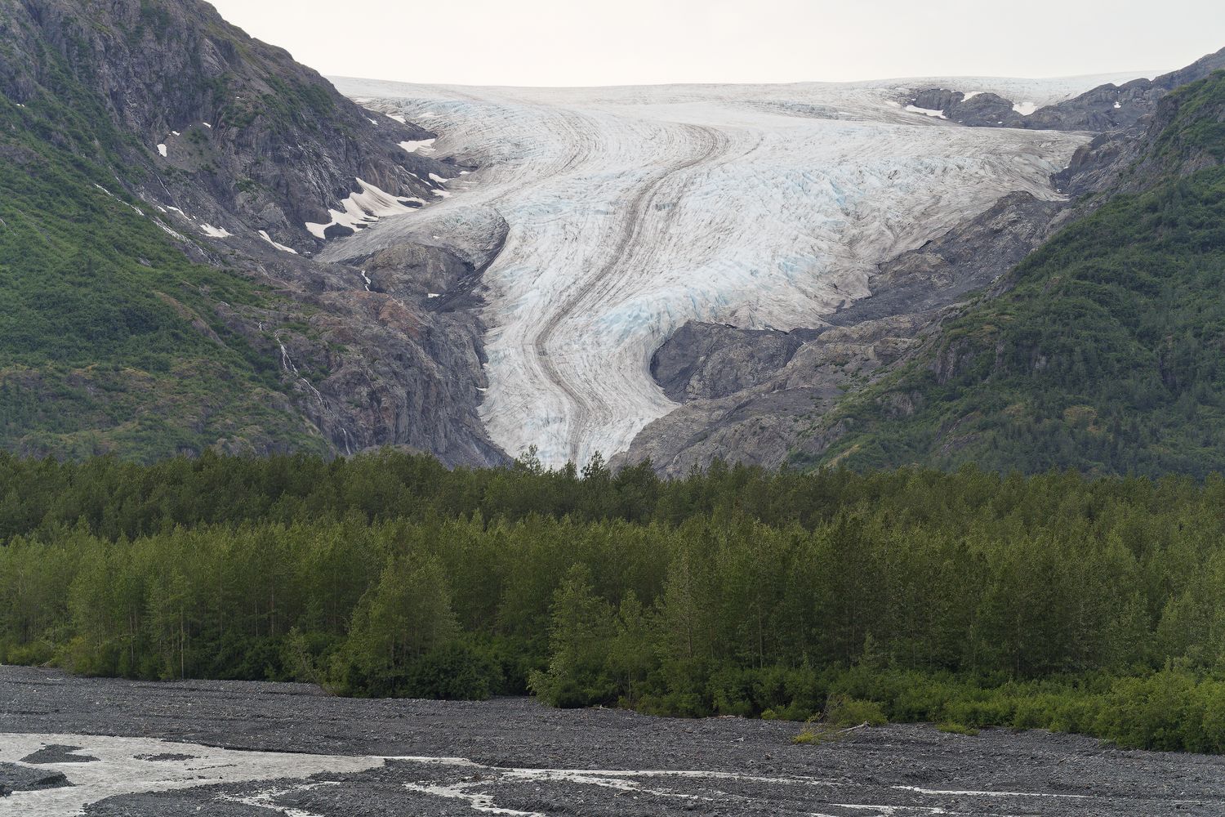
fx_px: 5104
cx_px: 612
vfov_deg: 9.1
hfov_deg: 13.7
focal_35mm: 150
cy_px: 408
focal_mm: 150
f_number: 5.6
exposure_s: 1/320
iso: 1000
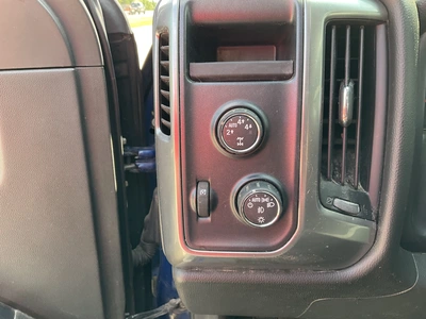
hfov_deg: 61.7
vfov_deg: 48.2
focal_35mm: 29
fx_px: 357
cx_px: 213
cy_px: 160
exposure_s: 1/122
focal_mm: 3
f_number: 1.8
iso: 50
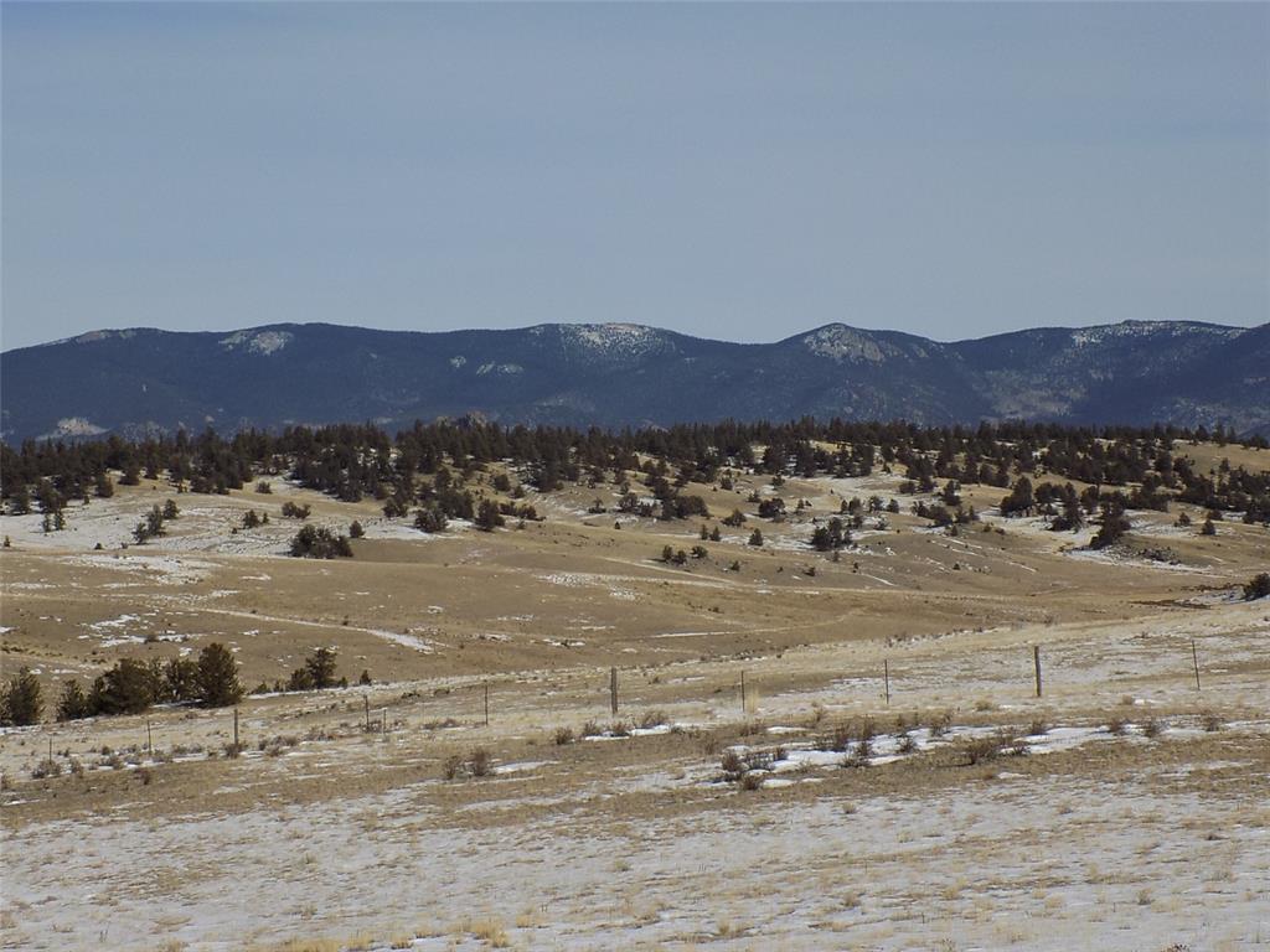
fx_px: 2862
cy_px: 476
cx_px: 635
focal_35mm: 78
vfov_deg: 18.9
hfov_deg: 25.0
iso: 80
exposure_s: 1/1500
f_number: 4.3
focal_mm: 13.9
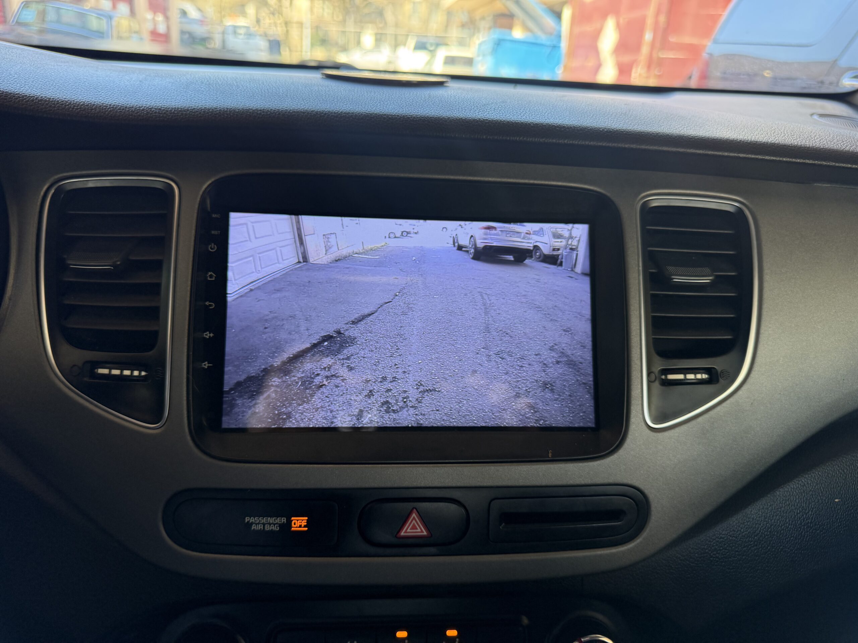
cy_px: 322
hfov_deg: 71.6
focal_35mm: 24
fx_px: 595
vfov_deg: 56.8
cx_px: 429
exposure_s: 1/121
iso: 160
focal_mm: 6.76
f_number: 1.78
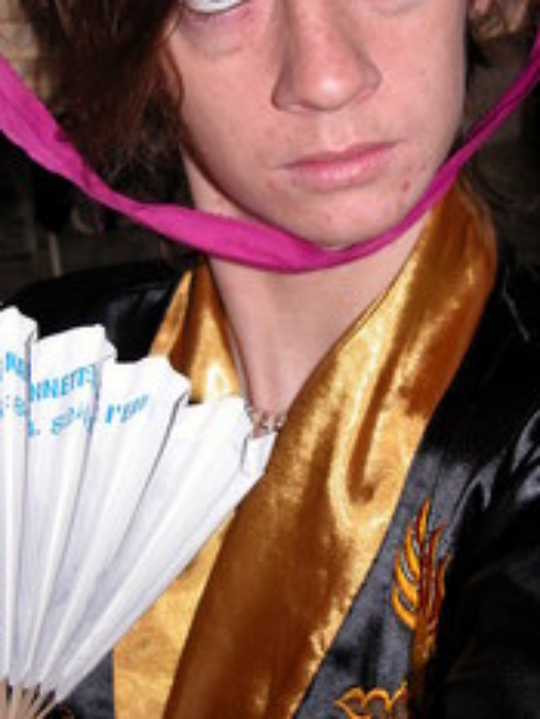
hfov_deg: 24.4
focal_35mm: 60
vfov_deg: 32.1
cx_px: 296
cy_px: 315
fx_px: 1247
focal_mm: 8.9
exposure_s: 1/60
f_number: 2.8
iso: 100
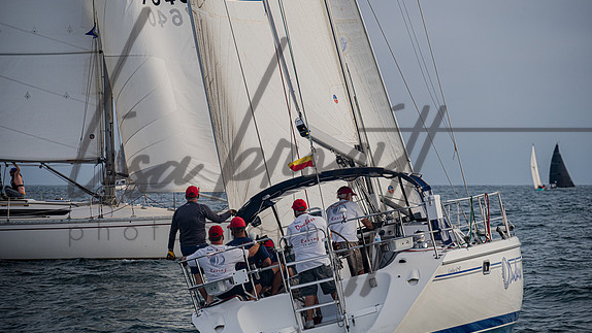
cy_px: 154
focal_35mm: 223
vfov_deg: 5.4
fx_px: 3501
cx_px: 307
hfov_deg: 9.7
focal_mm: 200
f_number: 6.3
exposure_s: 1/800
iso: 400
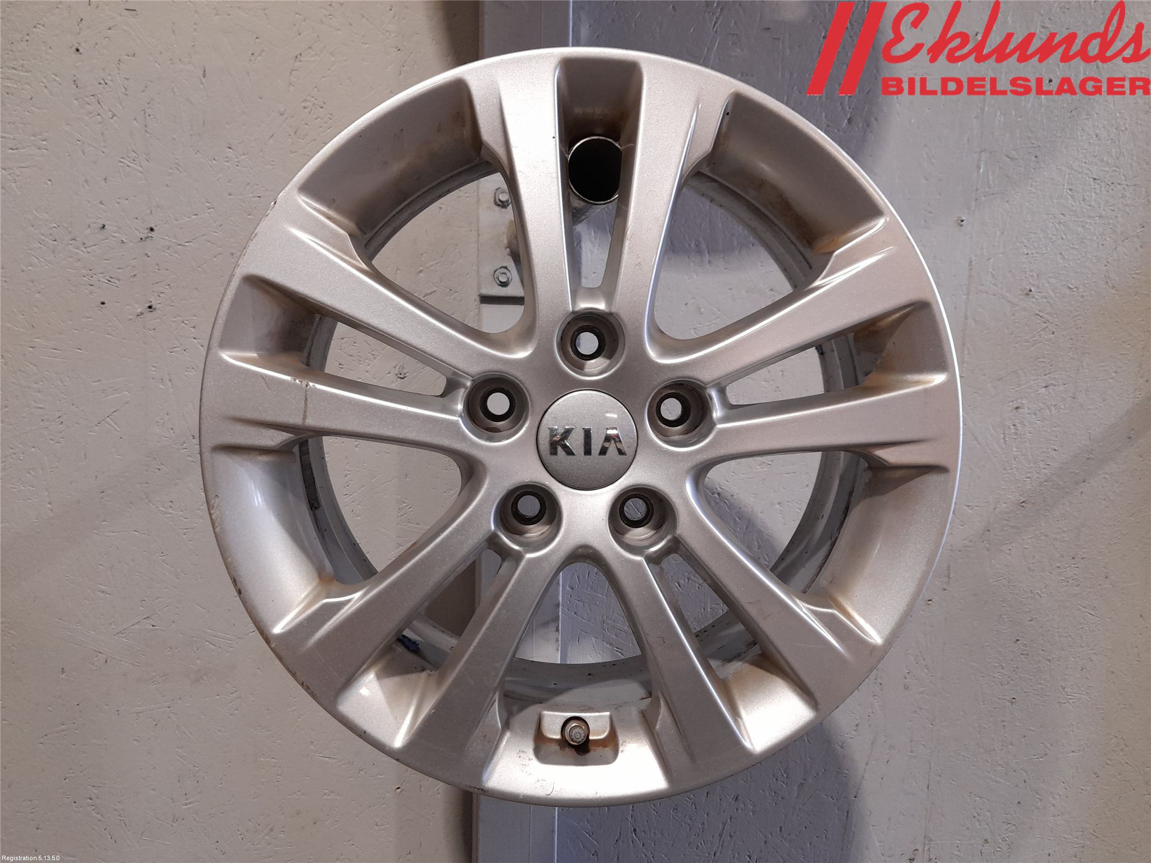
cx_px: 576
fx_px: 831
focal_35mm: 25
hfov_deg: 69.4
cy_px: 432
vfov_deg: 54.9
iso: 200
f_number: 2
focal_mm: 4.6
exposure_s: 1/50
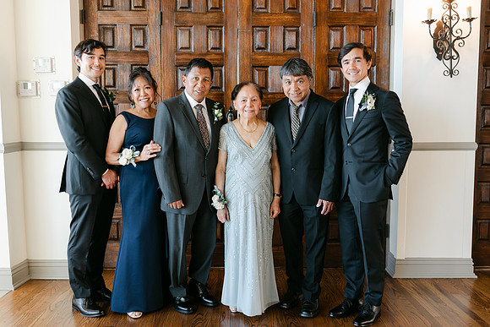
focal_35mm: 37
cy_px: 164
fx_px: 498
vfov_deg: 36.4
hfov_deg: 52.4
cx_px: 245
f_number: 2
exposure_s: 1/125
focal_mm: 35
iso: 360
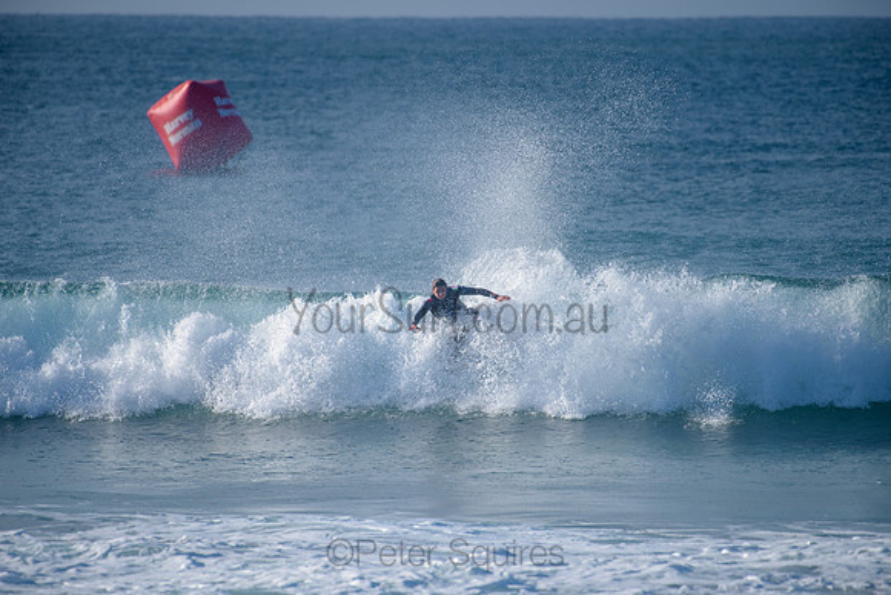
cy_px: 298
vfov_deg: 2.7
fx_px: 12745
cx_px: 446
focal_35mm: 515
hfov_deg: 4.0
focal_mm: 500
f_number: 5.6
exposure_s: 1/2000
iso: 280
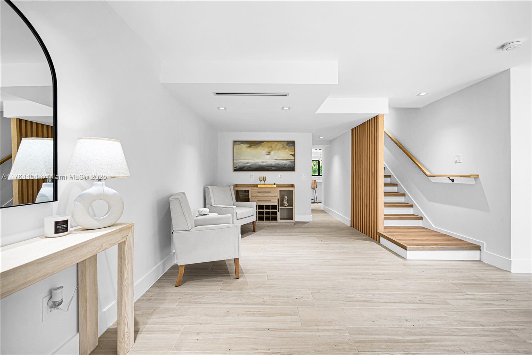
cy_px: 178
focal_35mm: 14
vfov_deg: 81.2
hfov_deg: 104.2
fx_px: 207
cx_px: 266
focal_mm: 14
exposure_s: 1/20
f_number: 4
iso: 100
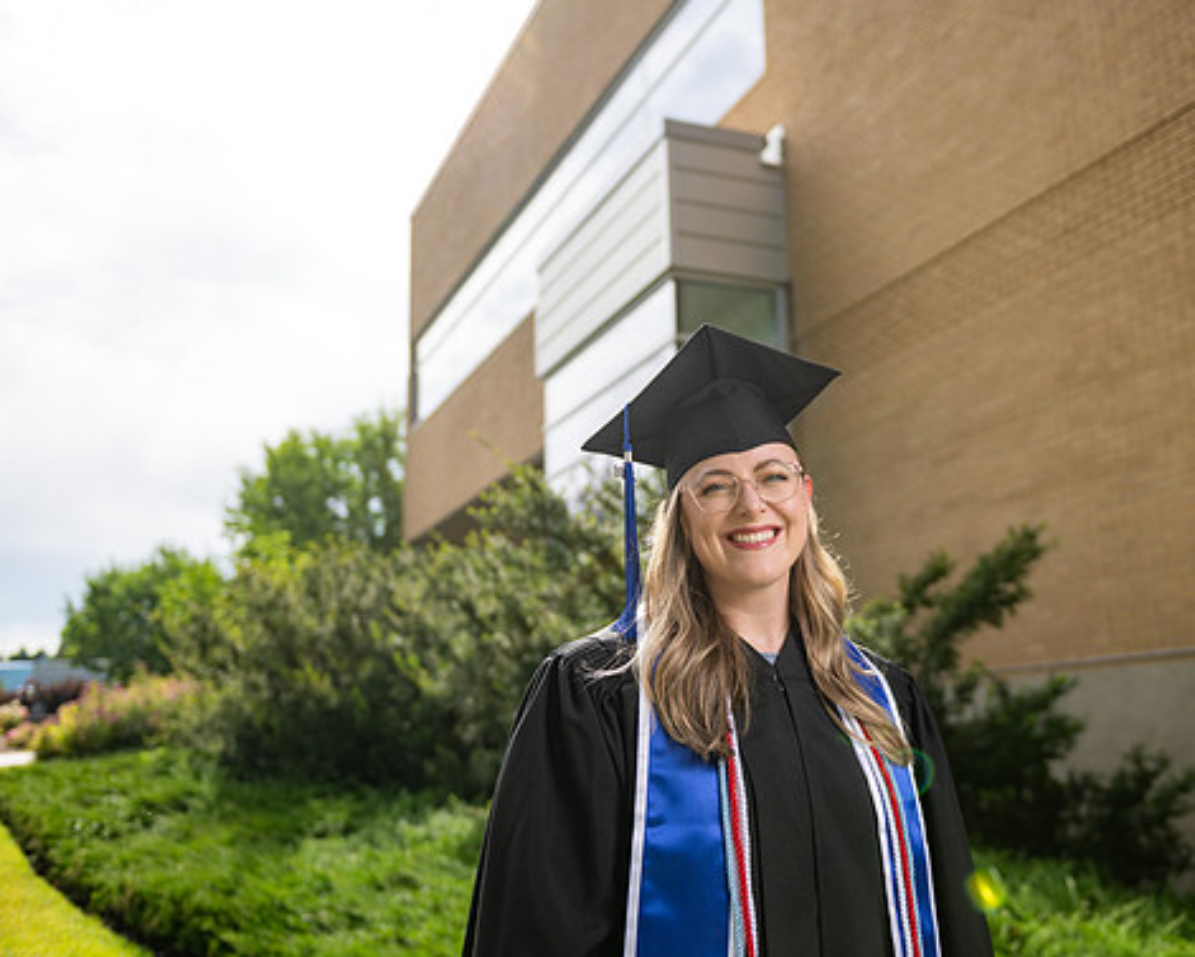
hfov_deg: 48.8
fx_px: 1309
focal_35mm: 37
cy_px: 478
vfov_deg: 40.1
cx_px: 713
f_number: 2.8
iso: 100
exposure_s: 1/1600
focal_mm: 32
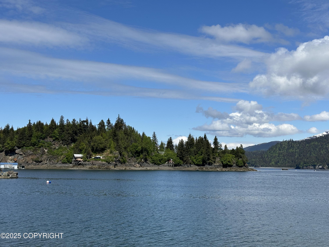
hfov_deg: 39.7
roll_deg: -0.6
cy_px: 124
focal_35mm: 48
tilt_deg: +6.0
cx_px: 164
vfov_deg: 30.3
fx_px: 456
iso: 64
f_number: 1.78
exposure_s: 1/6623
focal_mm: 6.86
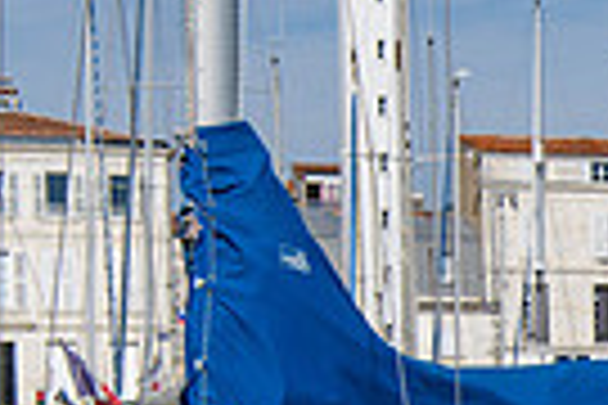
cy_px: 578
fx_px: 3040
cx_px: 1297
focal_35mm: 180
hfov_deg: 10.3
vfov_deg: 7.5
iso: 64
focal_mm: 42
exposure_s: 1/320
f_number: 9
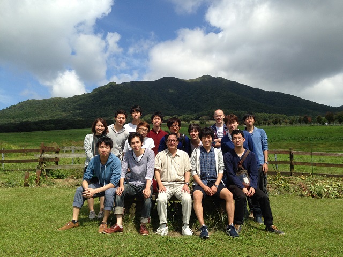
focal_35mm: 33
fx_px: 327
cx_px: 172
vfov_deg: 42.9
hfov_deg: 55.4
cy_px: 128
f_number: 2.4
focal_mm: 4.12
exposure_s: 1/1695
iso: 50
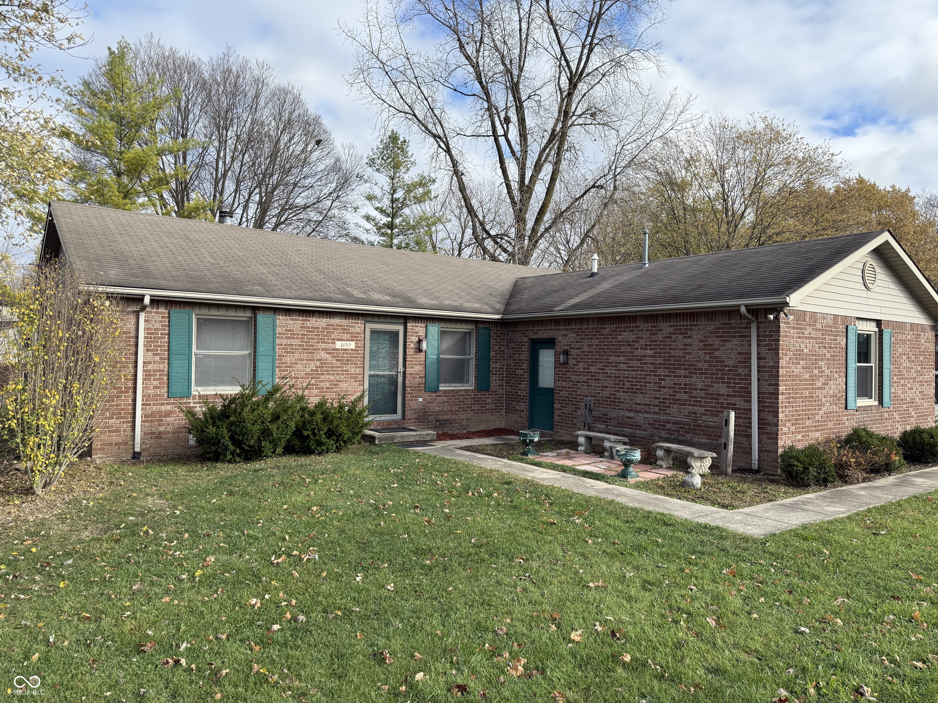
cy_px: 352
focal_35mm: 24
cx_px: 469
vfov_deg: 56.8
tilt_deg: +0.9
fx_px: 650
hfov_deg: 71.6
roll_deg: -1.1
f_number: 1.78
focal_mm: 6.76
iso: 100
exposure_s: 1/1653
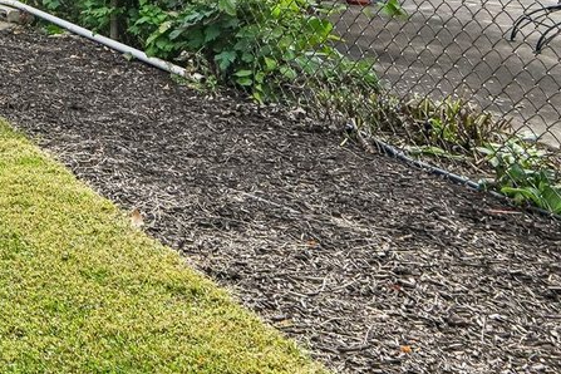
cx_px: -350
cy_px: -92
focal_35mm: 58
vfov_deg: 21.5
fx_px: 904
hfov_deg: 24.1
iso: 400
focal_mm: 16
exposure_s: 1/250
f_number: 13
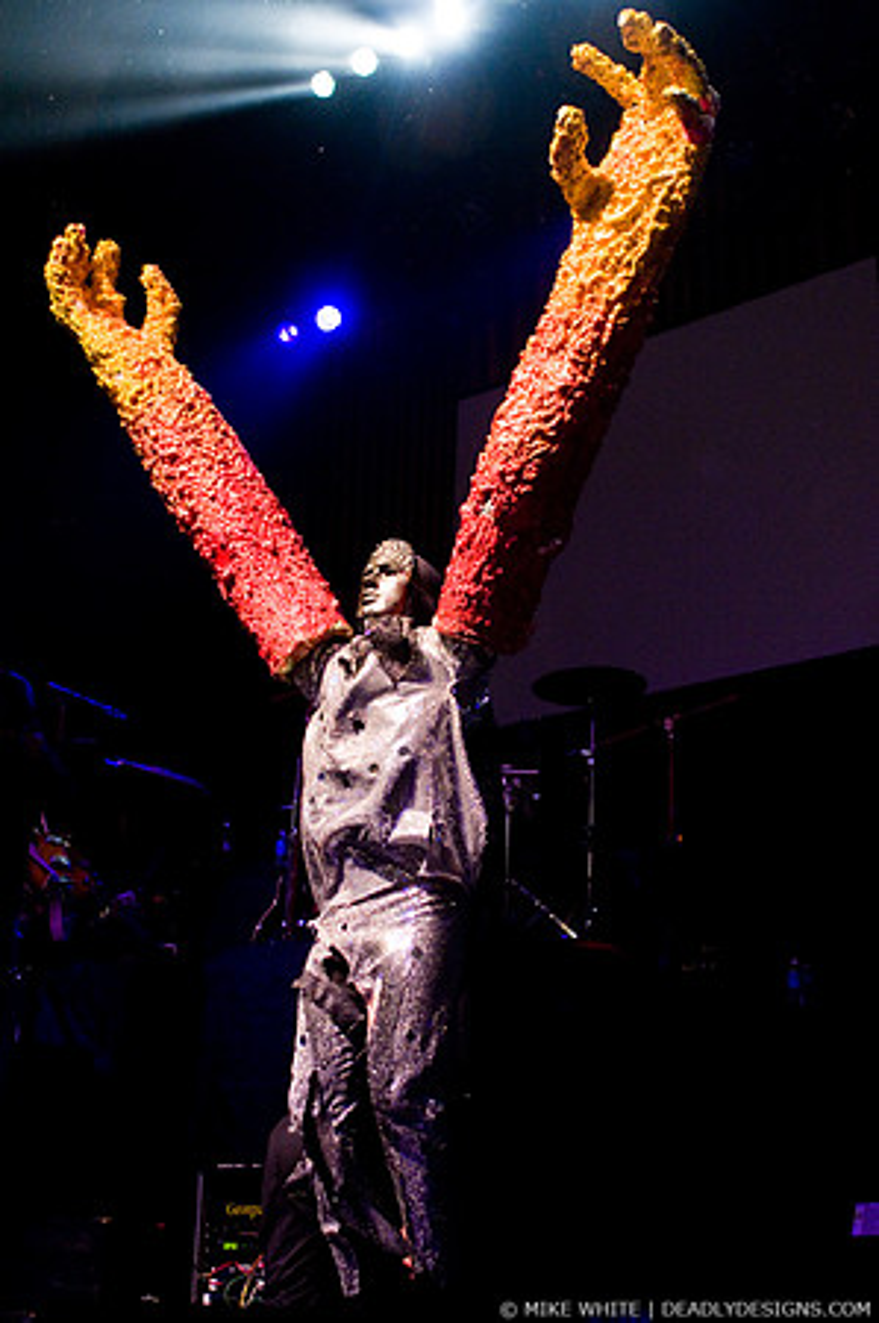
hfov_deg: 25.7
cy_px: 662
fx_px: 1927
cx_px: 440
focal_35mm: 52
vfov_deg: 37.9
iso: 800
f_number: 2.8
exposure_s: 1/200
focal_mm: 35
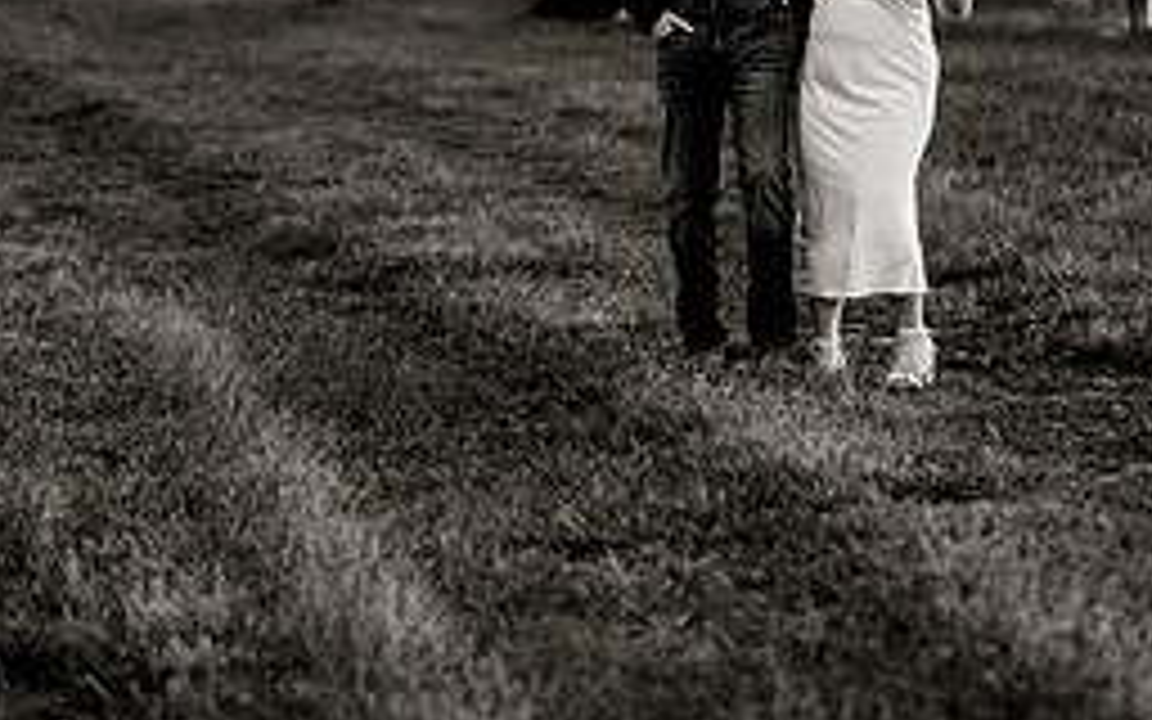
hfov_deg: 13.8
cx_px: 648
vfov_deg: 8.5
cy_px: -202
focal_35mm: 152
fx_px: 4772
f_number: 1.8
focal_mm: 85
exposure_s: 1/100
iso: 200
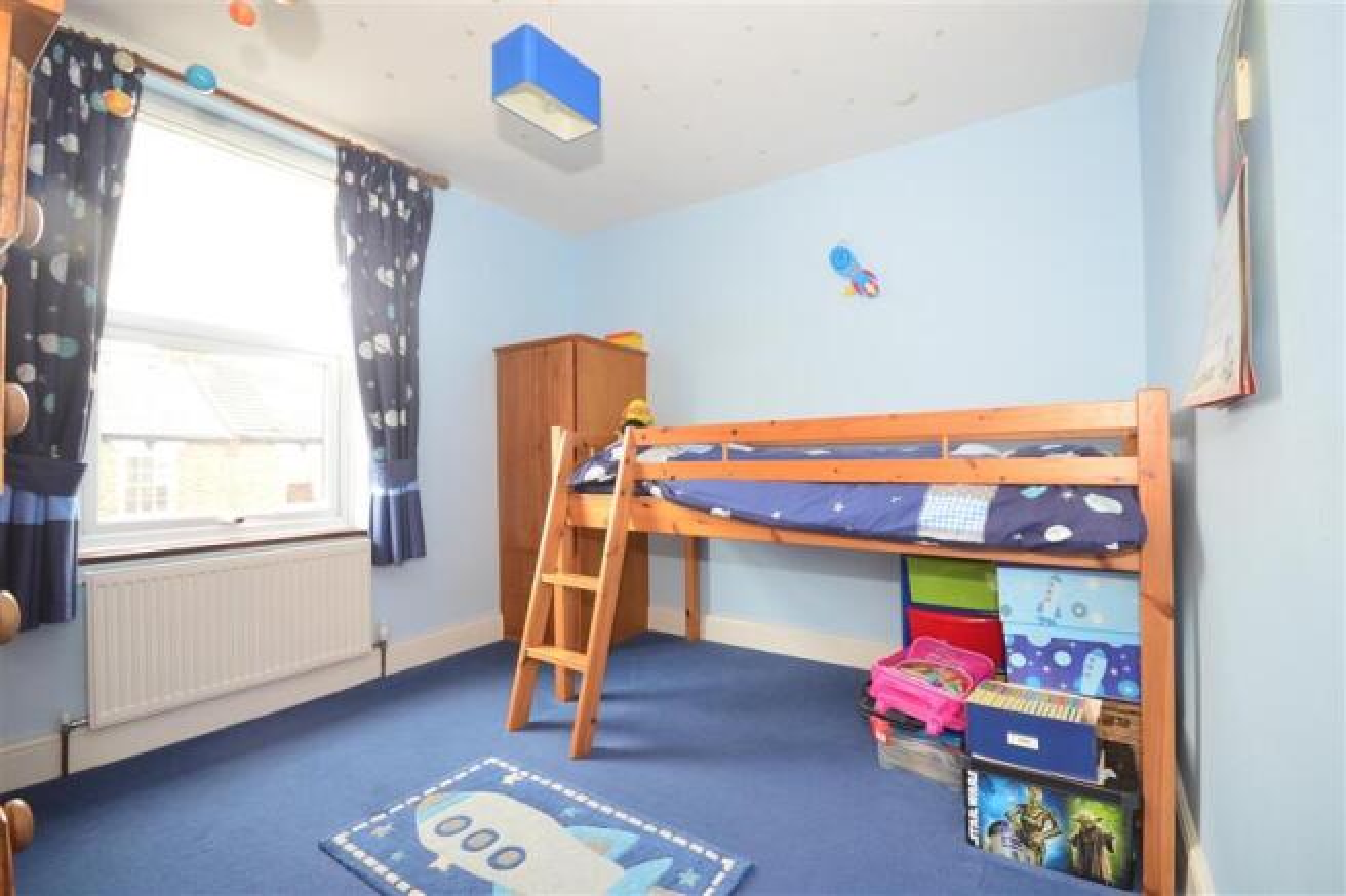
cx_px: 673
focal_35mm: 15
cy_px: 448
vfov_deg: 77.3
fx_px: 561
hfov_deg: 100.4
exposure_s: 1/30
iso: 400
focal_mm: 10
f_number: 5.6
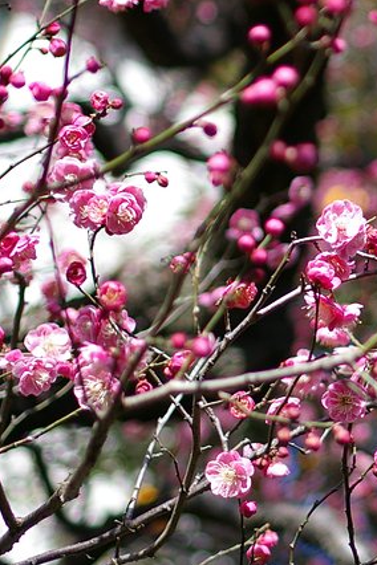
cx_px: 542
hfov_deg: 10.5
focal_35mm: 126
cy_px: 216
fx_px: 1982
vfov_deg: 16.2
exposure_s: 1/2000
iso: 200
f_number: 2
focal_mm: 35
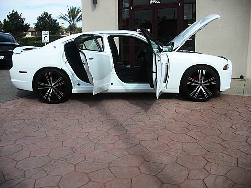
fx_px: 261
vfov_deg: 39.7
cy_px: 94
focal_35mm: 36
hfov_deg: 51.4
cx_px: 126
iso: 50
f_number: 2.8
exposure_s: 1/800
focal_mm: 6.3
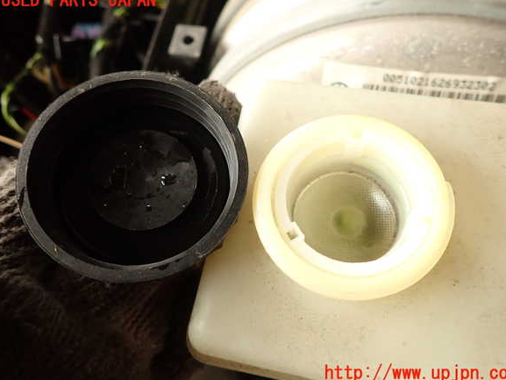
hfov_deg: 67.3
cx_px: 260
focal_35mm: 26
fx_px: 380
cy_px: 187
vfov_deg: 53.1
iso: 200
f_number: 2
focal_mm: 4.5
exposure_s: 1/60
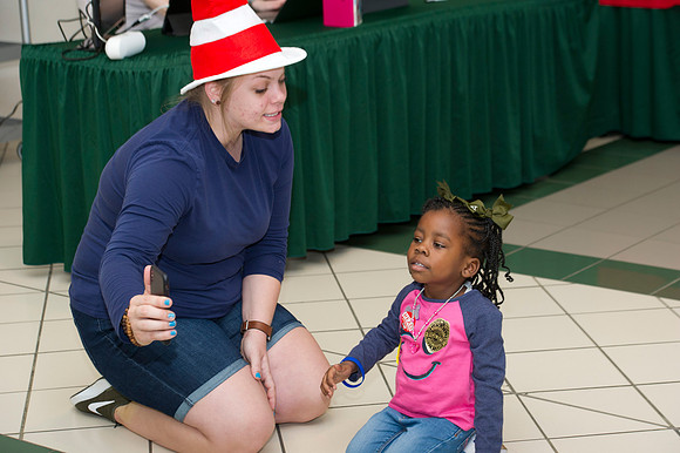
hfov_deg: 23.7
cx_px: 340
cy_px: 226
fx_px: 1623
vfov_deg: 15.9
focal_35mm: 86
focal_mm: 86
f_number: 5.6
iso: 1250
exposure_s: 1/250
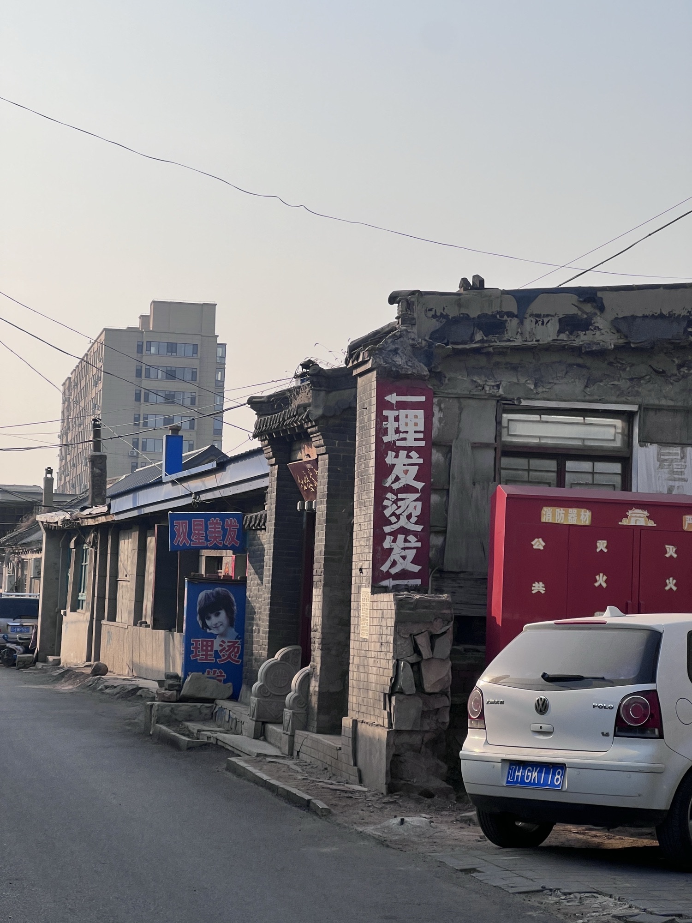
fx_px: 2052
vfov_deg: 25.3
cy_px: 462
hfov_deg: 19.1
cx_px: 346
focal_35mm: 77
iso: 32
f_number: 2.8
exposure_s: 1/911
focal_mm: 9
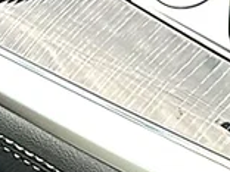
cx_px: 323
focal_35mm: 193
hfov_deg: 10.0
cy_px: -126
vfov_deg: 7.5
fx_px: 1282
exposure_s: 1/492
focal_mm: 6.86
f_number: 1.78
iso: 80
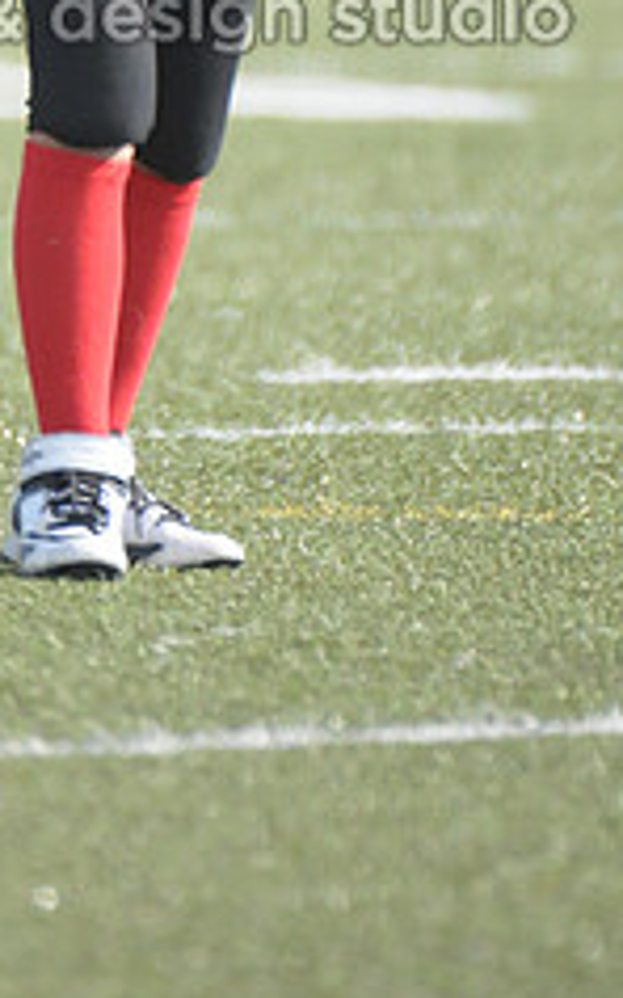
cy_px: -185
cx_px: -11
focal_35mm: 1497
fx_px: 40692
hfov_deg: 0.9
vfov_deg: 1.4
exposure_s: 1/4000
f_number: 4
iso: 1600
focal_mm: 400
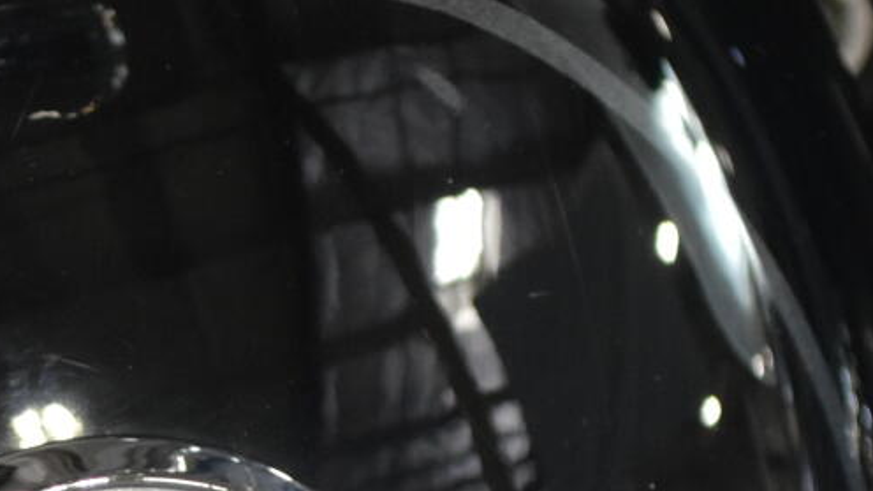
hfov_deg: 7.1
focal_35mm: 304
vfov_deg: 4.0
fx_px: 7037
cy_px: 907
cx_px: 76
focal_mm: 48
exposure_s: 1/30
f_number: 5.6
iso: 1600
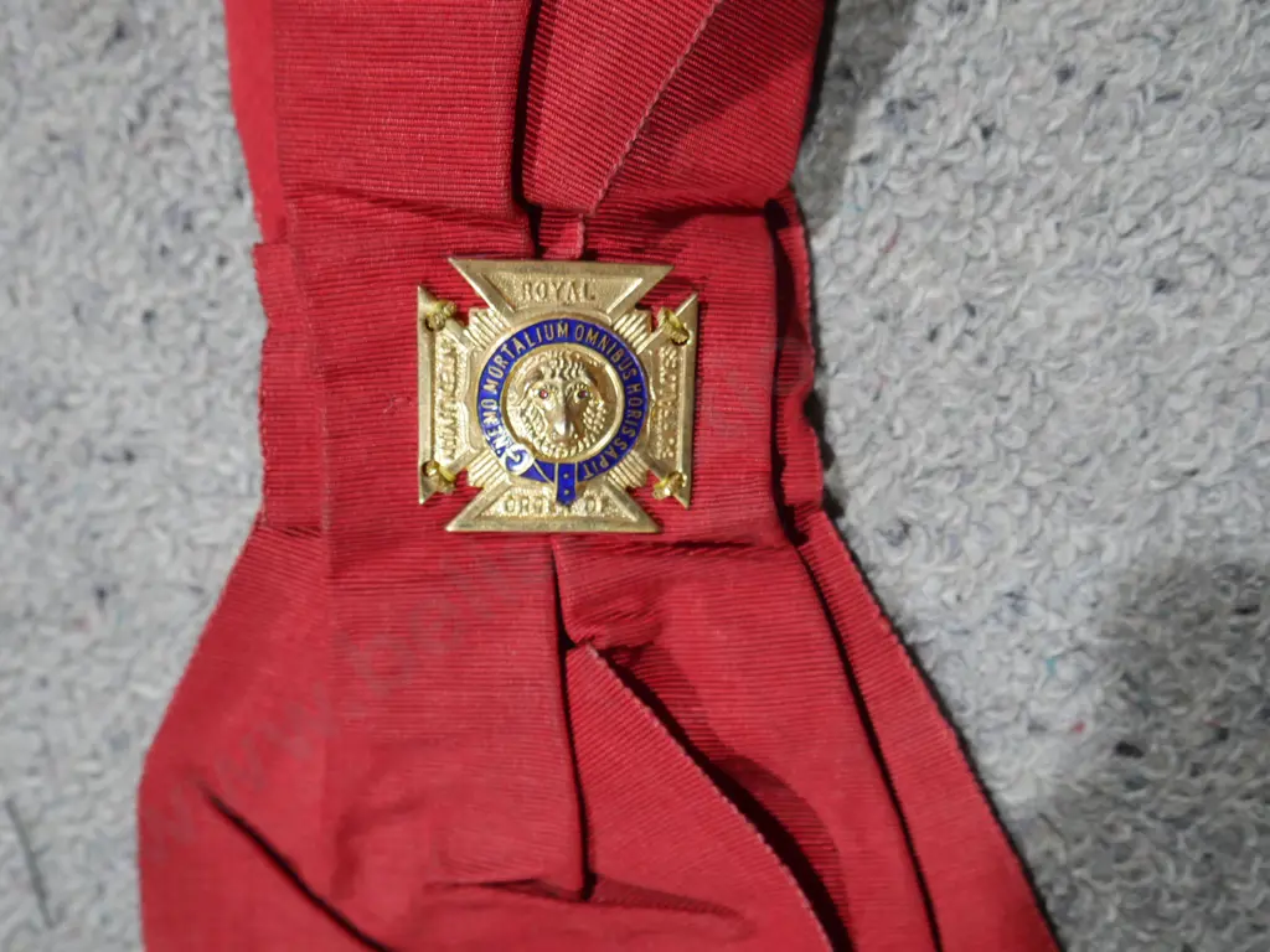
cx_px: 635
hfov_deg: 51.4
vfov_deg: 39.7
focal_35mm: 36
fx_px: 1321
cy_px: 476
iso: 640
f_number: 4
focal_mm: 18
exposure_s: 1/60
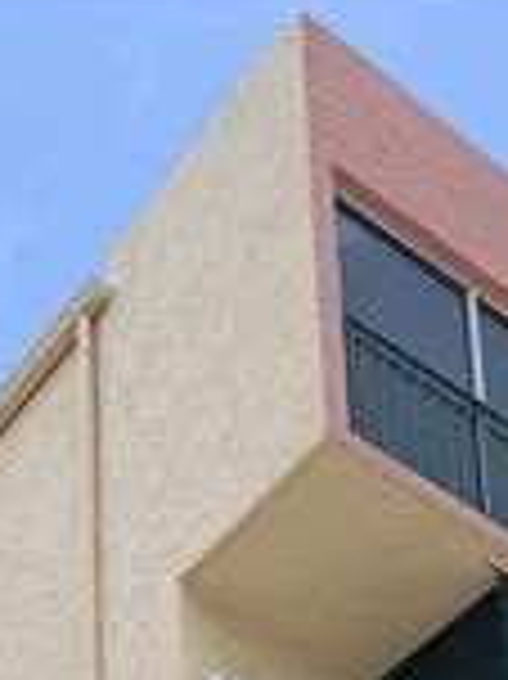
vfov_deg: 14.4
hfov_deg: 13.9
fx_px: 2077
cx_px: 391
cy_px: 1475
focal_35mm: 106
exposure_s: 1/4975
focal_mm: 6.76
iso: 80
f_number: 1.78
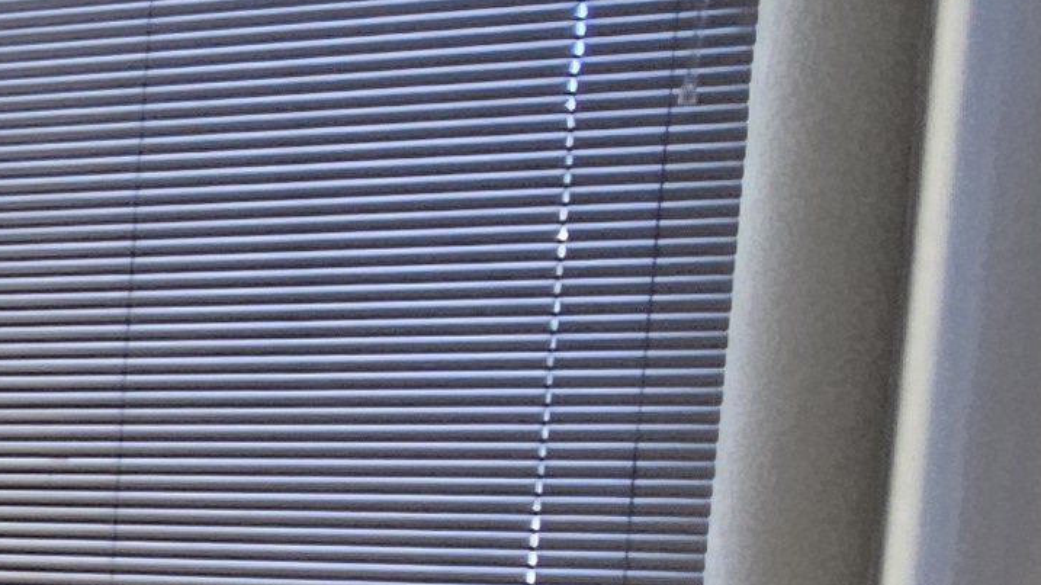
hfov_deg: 13.5
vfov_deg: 14.9
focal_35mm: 79
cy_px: 636
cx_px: -1712
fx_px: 2180
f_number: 2.2
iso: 64
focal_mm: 2.2
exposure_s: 1/50
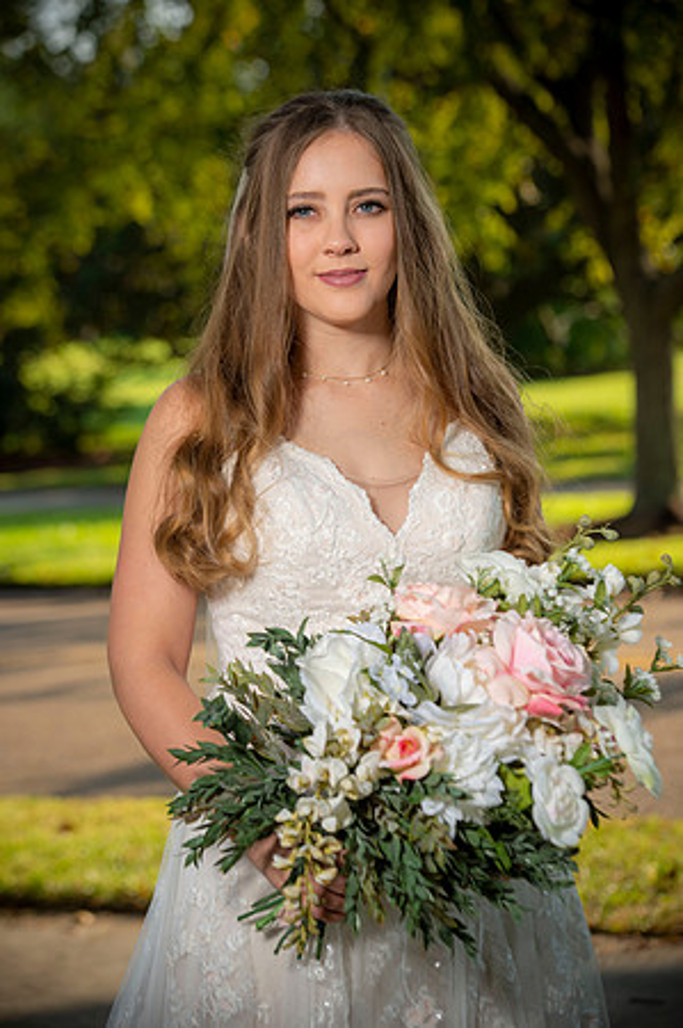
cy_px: 514
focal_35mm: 112
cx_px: 342
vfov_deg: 18.3
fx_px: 3194
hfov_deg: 12.2
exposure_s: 1/250
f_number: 5.6
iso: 100
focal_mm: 112
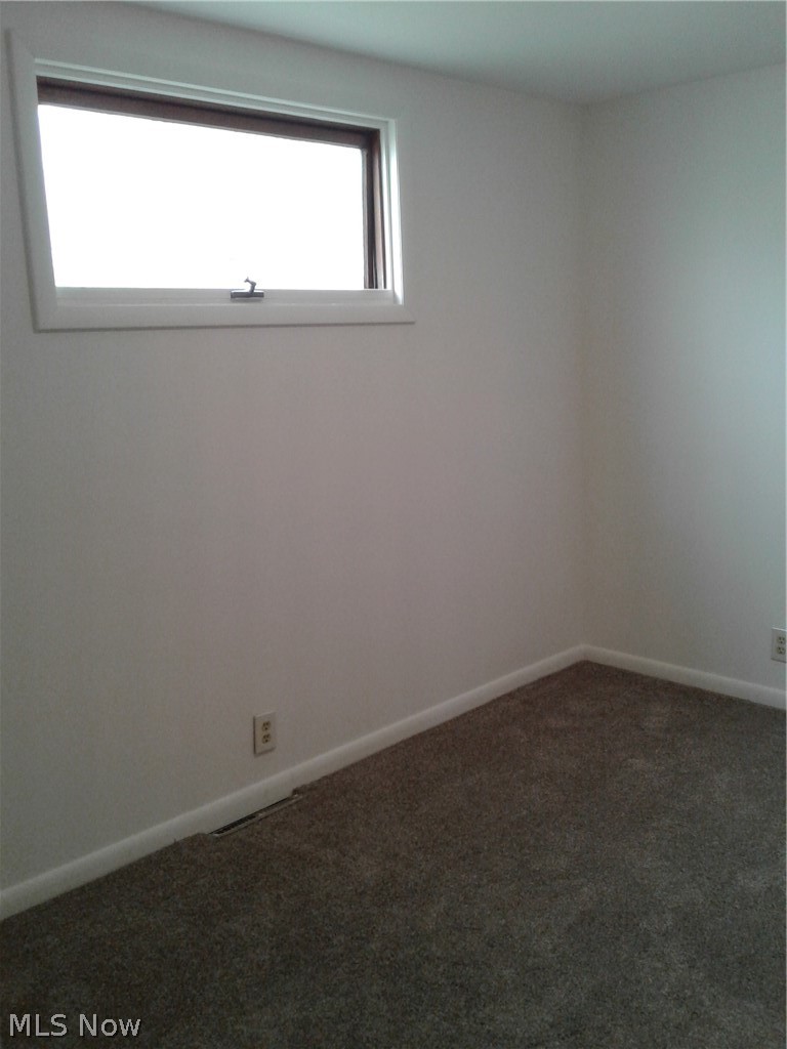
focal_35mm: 33
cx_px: 394
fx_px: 1000
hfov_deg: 42.9
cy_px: 524
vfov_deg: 55.4
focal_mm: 3.3
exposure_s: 1/50
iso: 50
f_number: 2.2
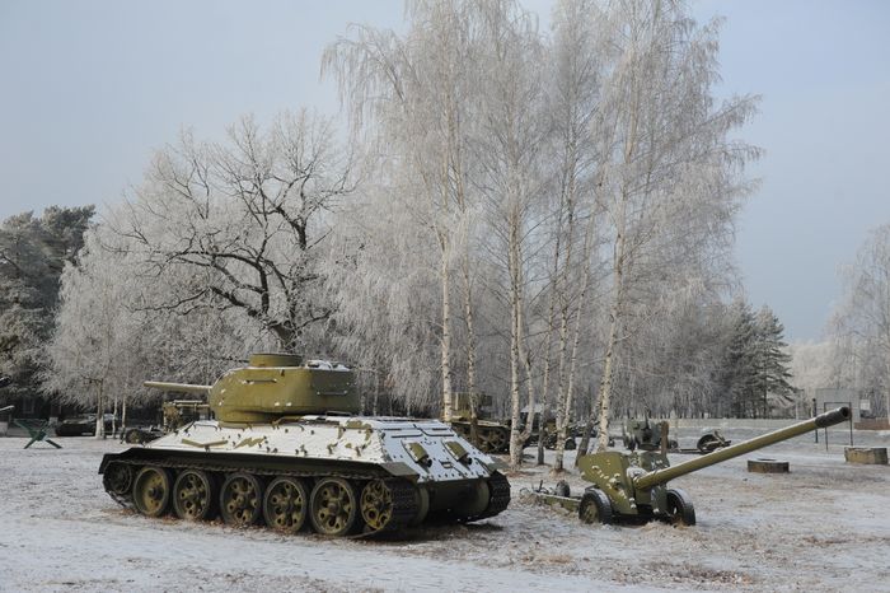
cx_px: 445
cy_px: 296
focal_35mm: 38
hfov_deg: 50.7
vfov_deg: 35.0
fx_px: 939
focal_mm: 38
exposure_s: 1/2500
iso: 1000
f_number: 5.6
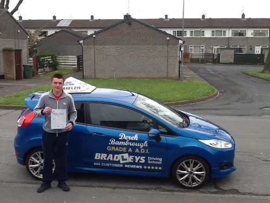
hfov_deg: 42.9
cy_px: 102
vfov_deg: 32.9
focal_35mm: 44
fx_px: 343
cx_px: 135
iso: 40
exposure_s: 1/377
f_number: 2.4
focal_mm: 2.03
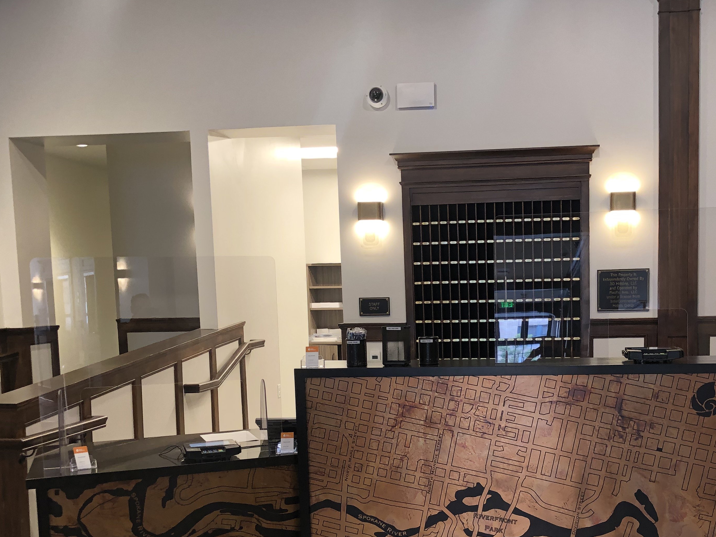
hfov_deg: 45.4
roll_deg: +1.9
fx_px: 848
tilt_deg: -6.7
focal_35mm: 41
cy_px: 379
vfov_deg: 34.6
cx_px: 446
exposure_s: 1/60
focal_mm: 4
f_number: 1.8
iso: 320
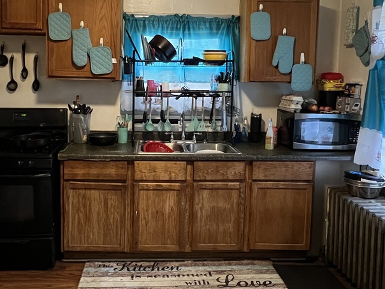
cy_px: 106
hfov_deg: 58.0
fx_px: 345
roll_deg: -1.8
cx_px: 161
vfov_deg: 45.0
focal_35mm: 31
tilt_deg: -4.8
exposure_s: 1/60
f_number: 1.8
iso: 800
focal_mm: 1.57
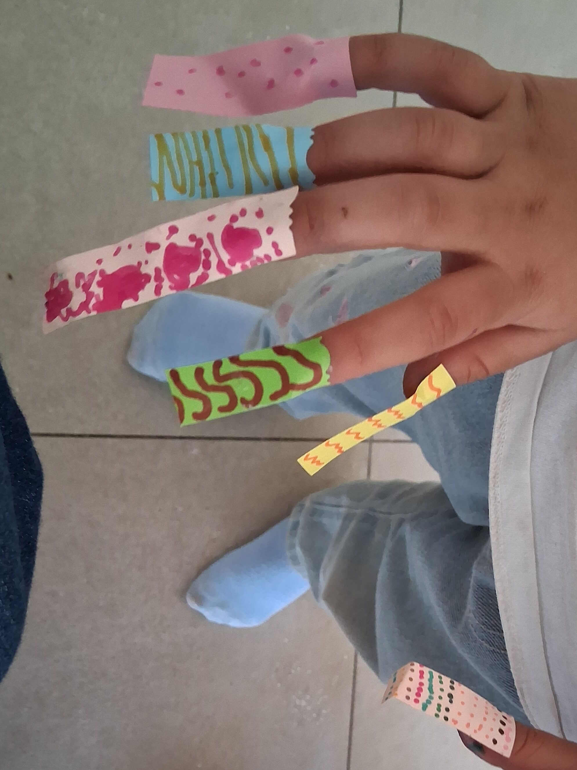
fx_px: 889
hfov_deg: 35.9
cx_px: 323
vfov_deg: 45.5
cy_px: 557
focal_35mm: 40
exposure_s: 1/50
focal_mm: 3.98
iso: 640
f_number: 1.8
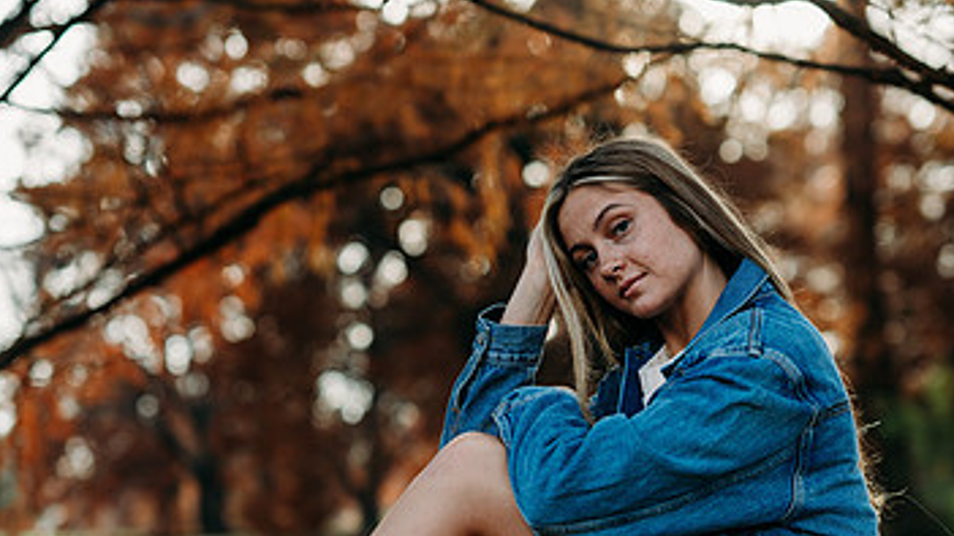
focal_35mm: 93
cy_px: 469
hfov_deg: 22.9
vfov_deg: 12.9
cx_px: 464
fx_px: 2351
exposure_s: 1/1000
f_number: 1.8
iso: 160
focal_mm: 50
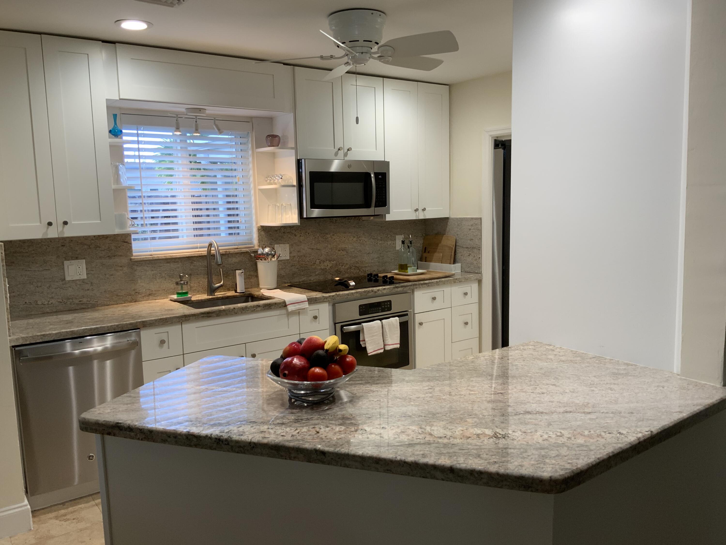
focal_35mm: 29
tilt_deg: -6.5
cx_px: 363
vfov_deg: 48.2
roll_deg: +0.6
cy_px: 272
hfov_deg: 61.7
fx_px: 608
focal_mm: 3
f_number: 1.8
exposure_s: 1/120
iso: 50
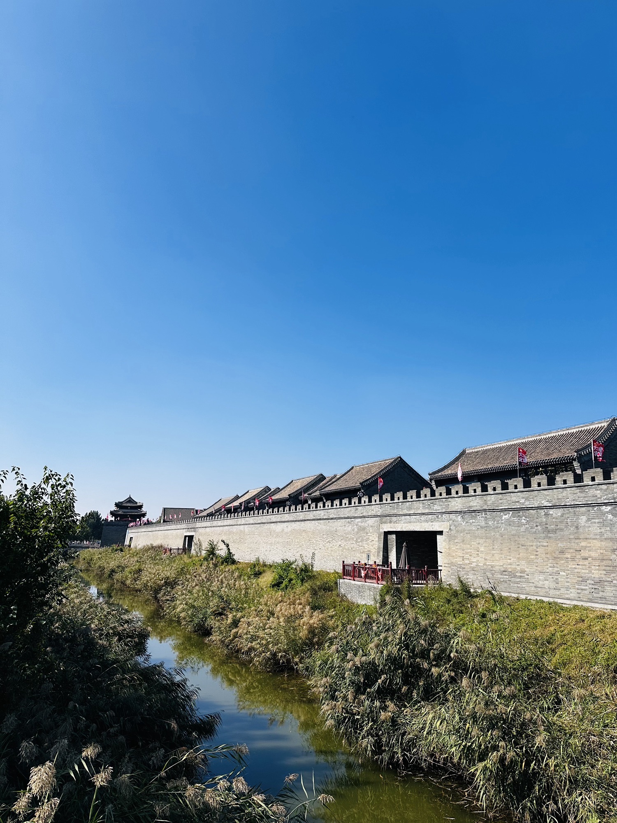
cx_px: 308
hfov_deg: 56.8
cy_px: 412
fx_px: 570
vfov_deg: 71.6
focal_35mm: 24
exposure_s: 1/4348
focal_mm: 6.86
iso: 80
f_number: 1.78
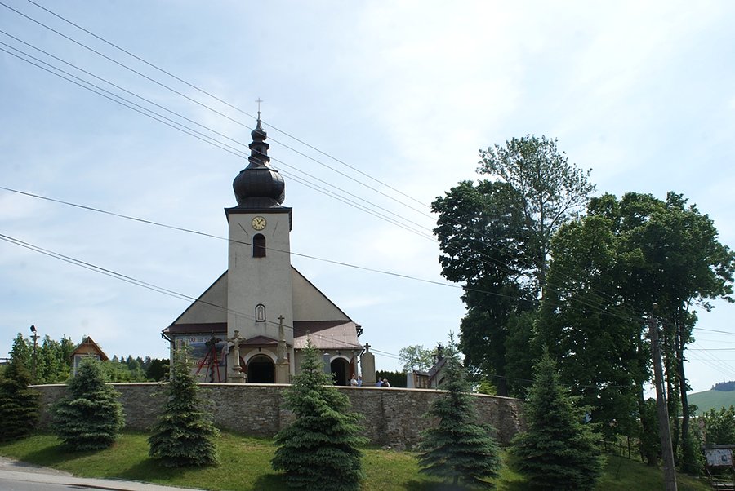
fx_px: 613
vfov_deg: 43.7
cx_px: 368
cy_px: 246
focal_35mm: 30
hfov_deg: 61.9
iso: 100
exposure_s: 1/125
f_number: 14
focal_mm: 20
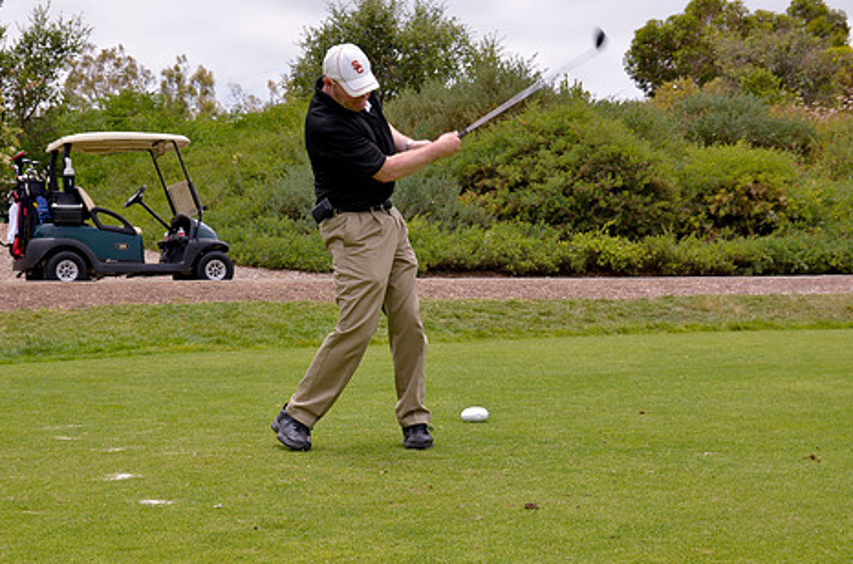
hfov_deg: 28.5
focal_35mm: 71
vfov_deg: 19.1
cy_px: 245
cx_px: 377
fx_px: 1678
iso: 200
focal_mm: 38
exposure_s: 1/500
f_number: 7.1
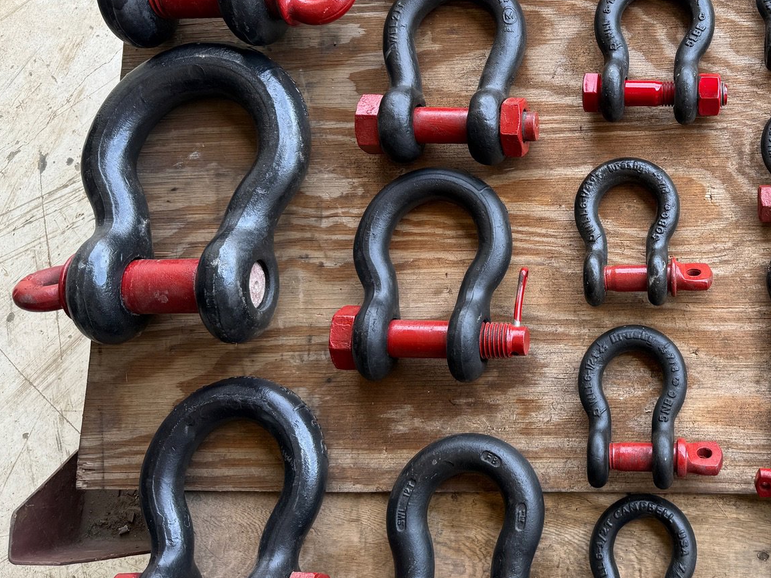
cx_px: 641
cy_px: 206
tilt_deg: -80.3
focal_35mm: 43
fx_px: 958
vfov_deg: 33.4
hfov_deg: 41.5
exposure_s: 1/445
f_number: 1.78
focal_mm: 6.76
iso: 80
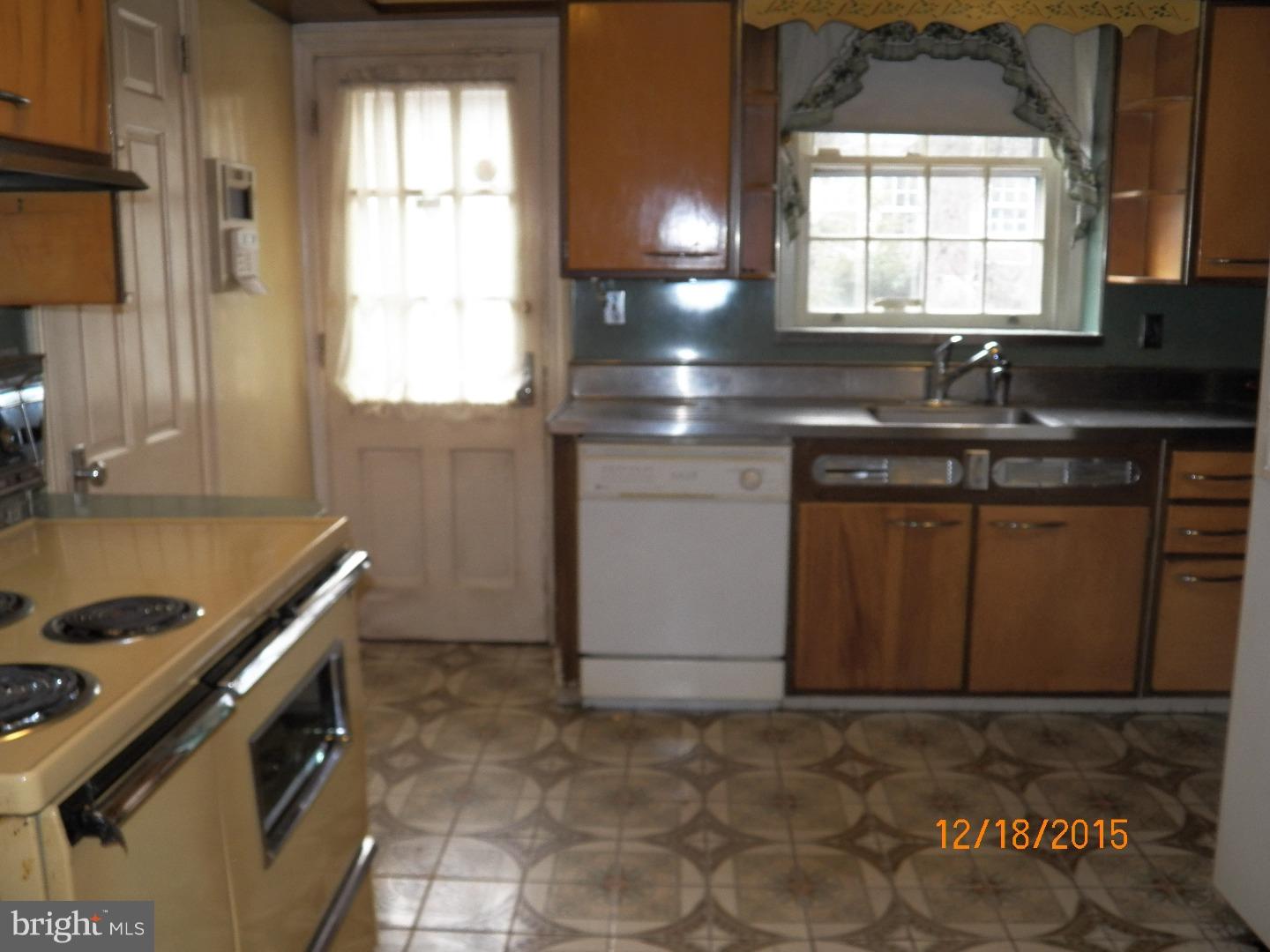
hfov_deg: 58.4
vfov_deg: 45.4
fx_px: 1137
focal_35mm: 31
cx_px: 635
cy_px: 476
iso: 125
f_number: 2.8
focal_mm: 5.5
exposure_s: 1/50
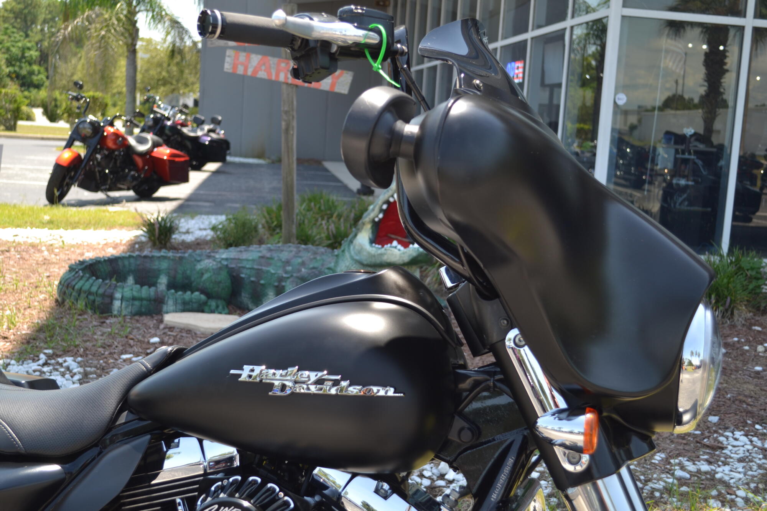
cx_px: 384
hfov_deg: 41.1
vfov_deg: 28.1
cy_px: 256
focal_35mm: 48
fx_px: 1023
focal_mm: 32
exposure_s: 1/160
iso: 100
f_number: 4.8
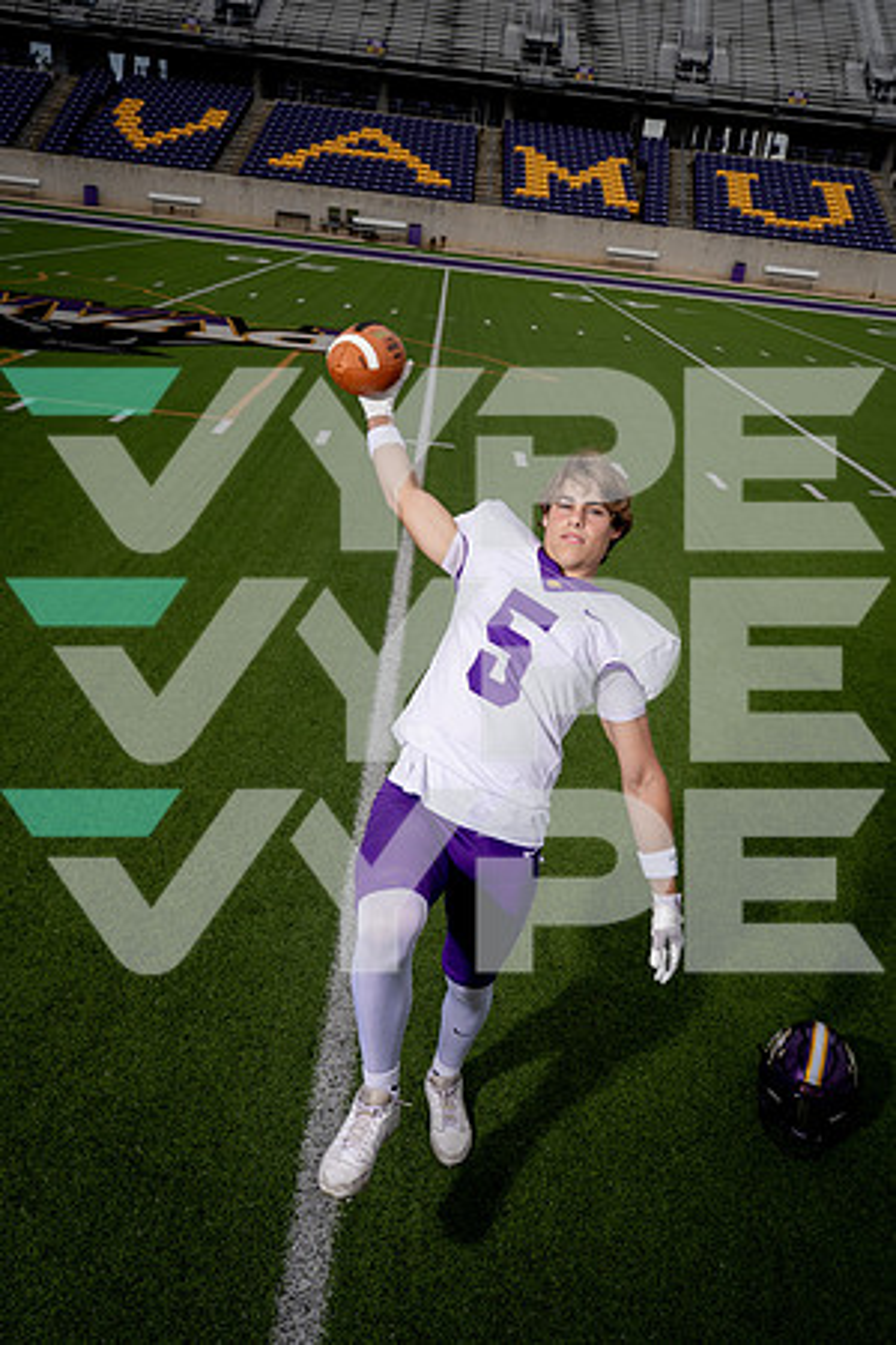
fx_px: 1157
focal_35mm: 31
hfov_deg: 42.3
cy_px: 672
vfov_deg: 60.3
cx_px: 448
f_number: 8
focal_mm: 31
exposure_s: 1/250
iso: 100
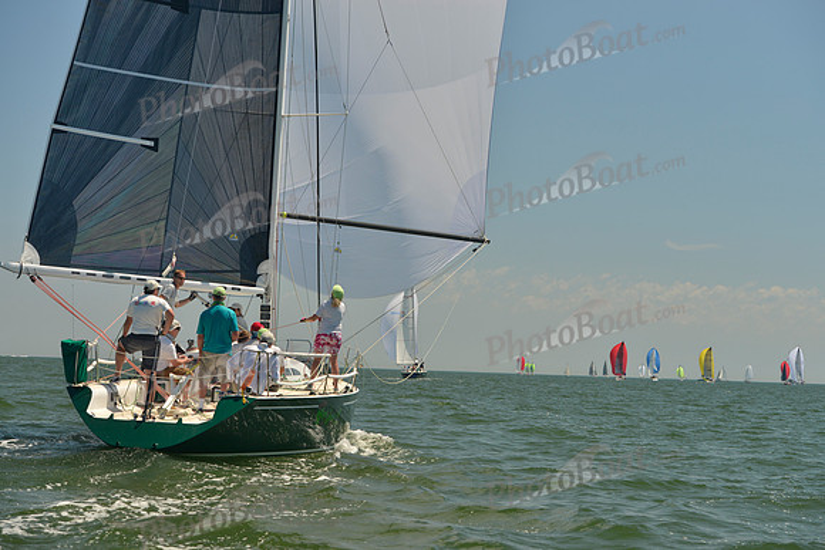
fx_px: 1604
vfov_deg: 19.5
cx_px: 412
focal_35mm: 70
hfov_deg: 28.8
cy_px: 275
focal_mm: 70
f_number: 6.3
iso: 200
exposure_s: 1/640
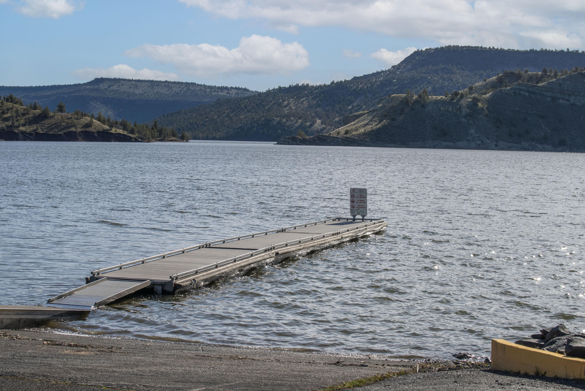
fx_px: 1138
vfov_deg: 19.5
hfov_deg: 28.8
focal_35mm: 70
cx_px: 292
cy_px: 196
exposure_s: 1/640
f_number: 11
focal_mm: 70
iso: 200
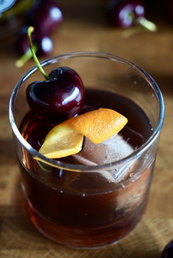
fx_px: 540
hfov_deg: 18.2
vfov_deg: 27.0
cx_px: 86
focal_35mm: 75
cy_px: 129
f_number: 4
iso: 1600
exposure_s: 1/125
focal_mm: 50
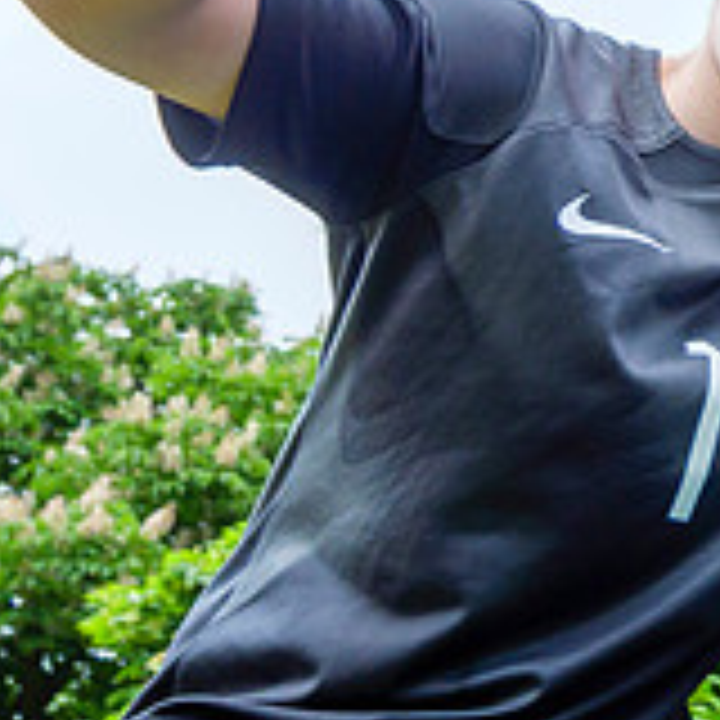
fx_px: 1812
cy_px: 79
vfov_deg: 22.0
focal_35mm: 77
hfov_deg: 18.3
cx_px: 1246
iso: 200
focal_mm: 12
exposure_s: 1/640
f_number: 3.5
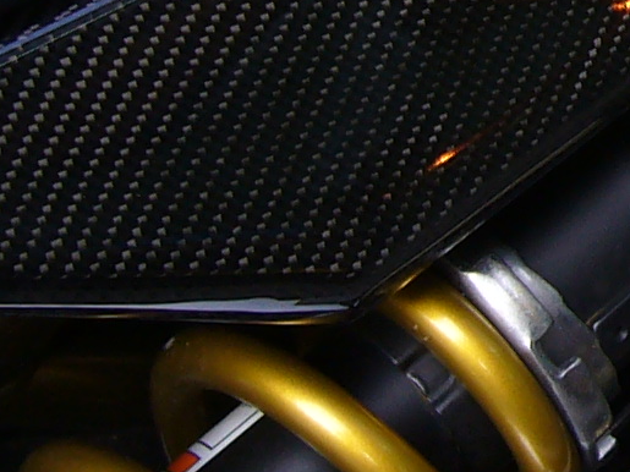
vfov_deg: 8.3
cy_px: -339
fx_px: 3166
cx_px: 910
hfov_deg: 11.0
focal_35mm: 174
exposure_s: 1/50
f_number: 2.8
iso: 80
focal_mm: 5.8
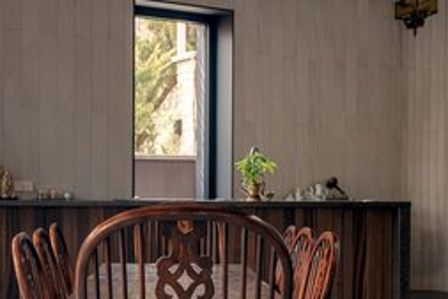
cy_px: 218
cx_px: 184
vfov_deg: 17.9
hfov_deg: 26.6
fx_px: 946
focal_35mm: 76
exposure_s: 1
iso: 100
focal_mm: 24
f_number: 5.6
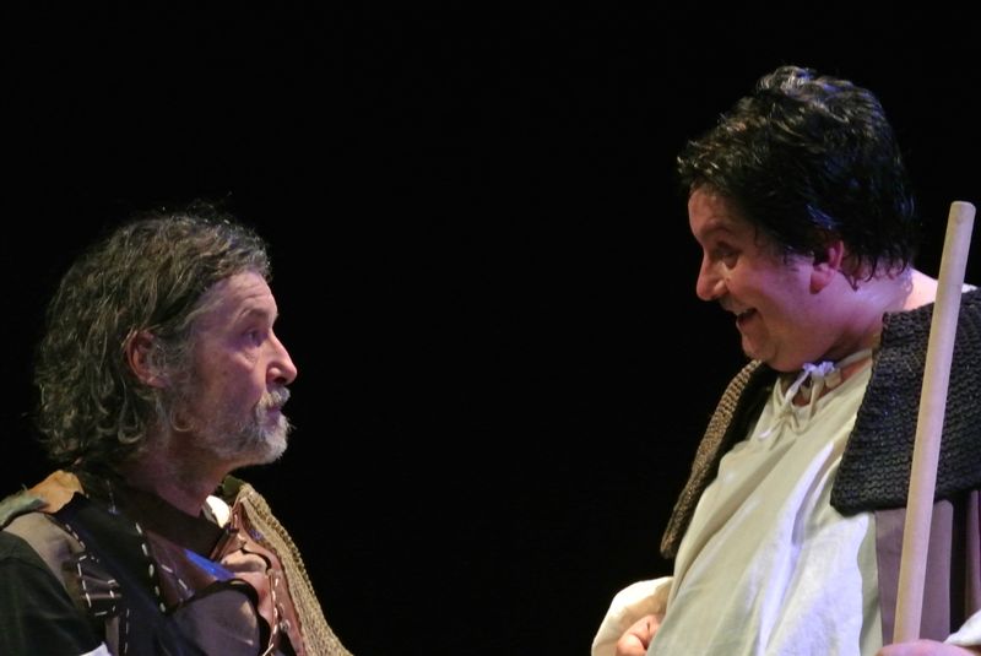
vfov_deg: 4.6
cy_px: 328
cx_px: 490
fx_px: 8100
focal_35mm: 297
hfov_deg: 6.9
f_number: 5.6
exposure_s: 1/80
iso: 3200
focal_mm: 110
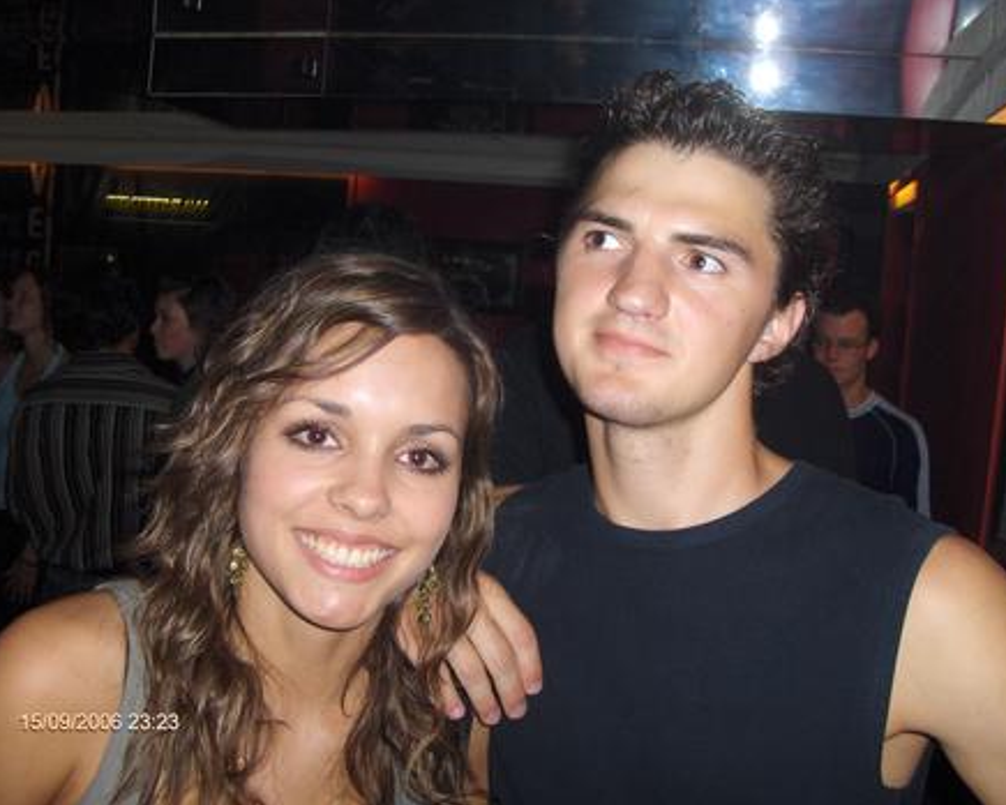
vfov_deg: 40.1
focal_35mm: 37
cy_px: 404
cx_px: 496
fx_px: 1102
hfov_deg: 49.1
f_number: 2.6
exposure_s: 1/60
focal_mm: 5.8
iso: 100
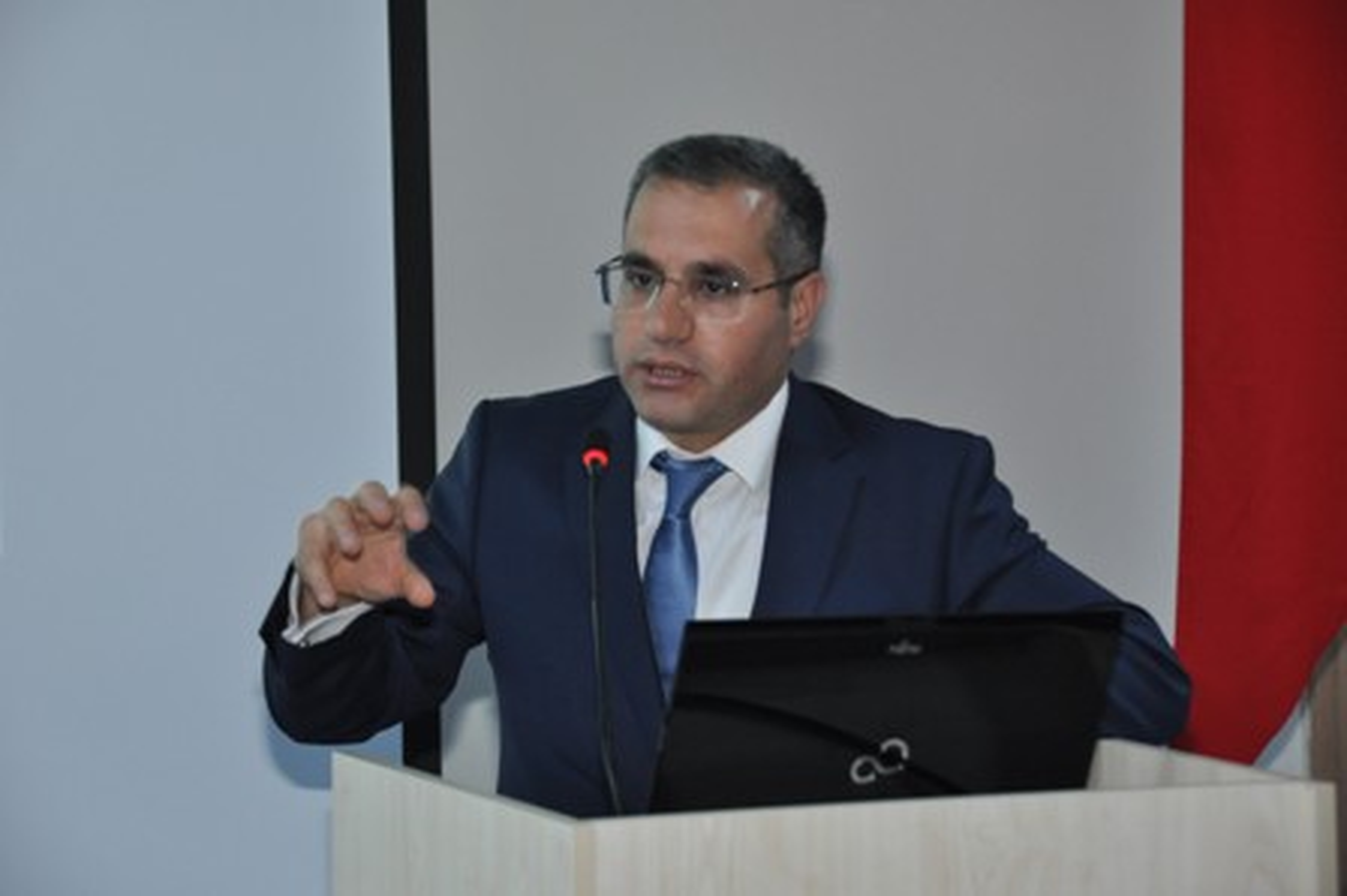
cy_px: 448
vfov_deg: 12.2
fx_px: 4206
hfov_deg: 18.2
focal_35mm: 112
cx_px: 674
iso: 800
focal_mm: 75
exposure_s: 1/60
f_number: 5
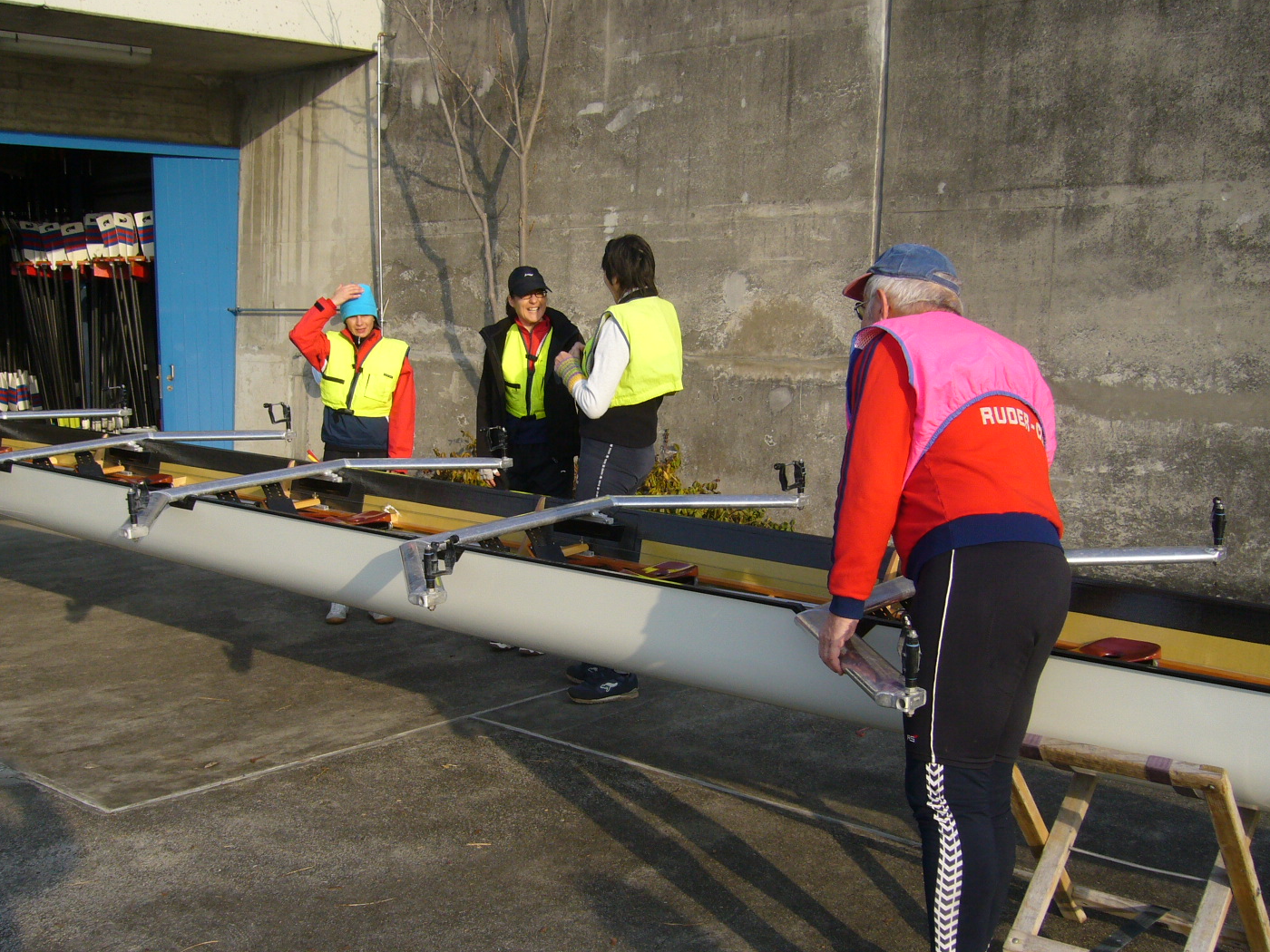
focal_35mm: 40
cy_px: 531
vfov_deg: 35.9
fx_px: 1468
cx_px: 615
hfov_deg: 46.8
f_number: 5.6
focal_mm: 5.8
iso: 80
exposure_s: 1/250
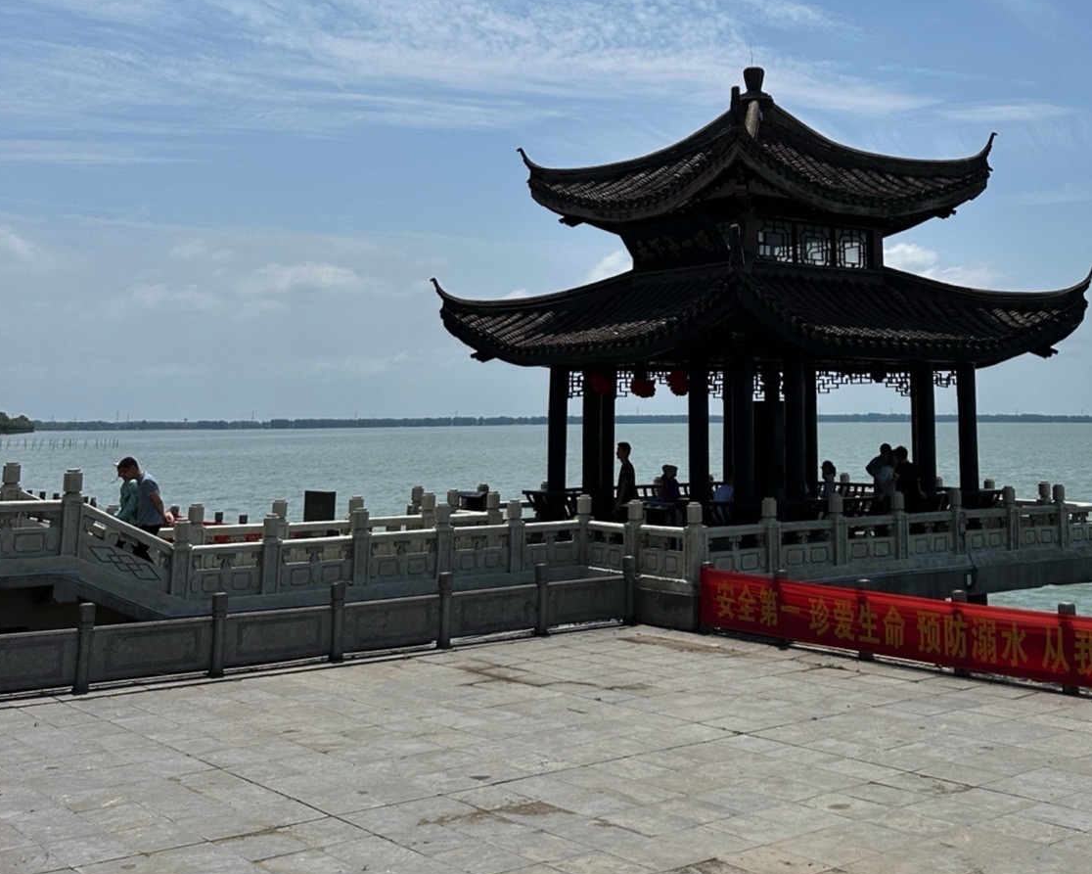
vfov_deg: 33.7
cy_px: 152
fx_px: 1390
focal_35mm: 43
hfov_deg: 42.2
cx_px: 745
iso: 80
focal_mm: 6.86
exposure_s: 1/9709
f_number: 1.78
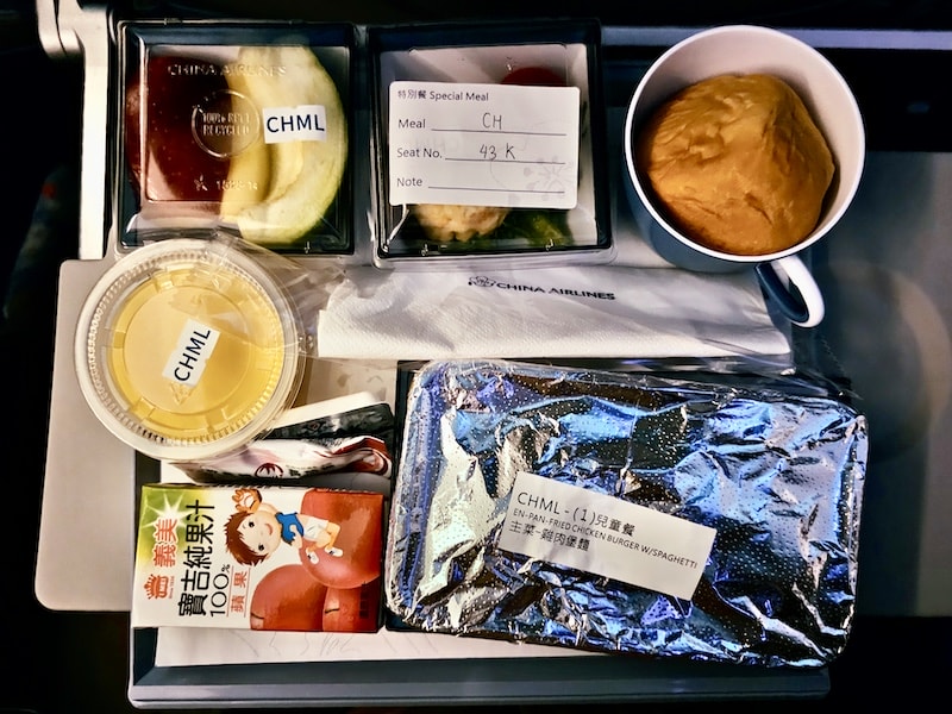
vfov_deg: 58.9
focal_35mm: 23
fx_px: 633
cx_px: 476
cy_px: 357
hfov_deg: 73.9
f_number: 1.7
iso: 1250
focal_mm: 6.3
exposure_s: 1/20
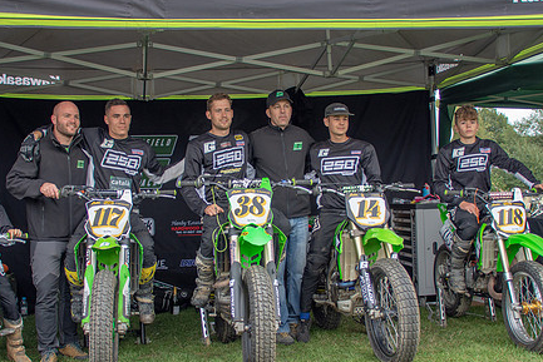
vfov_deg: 27.5
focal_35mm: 49
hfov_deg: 40.3
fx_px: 739
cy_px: 199
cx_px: 247
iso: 320
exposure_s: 1/50
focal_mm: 22
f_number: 3.5
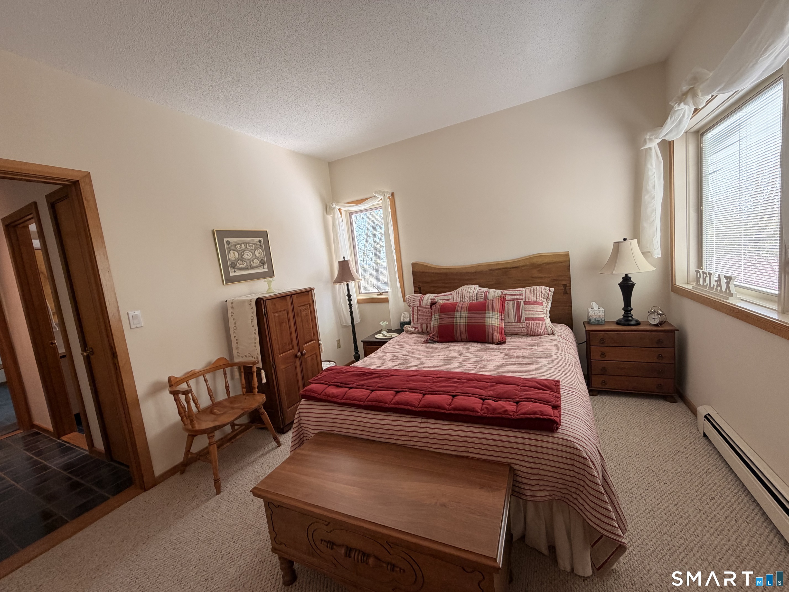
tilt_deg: -6.2
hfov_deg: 102.1
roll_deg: +6.4
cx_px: 394
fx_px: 319
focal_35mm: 14
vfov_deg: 85.7
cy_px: 296
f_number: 2.2
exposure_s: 1/121
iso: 125
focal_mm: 2.22
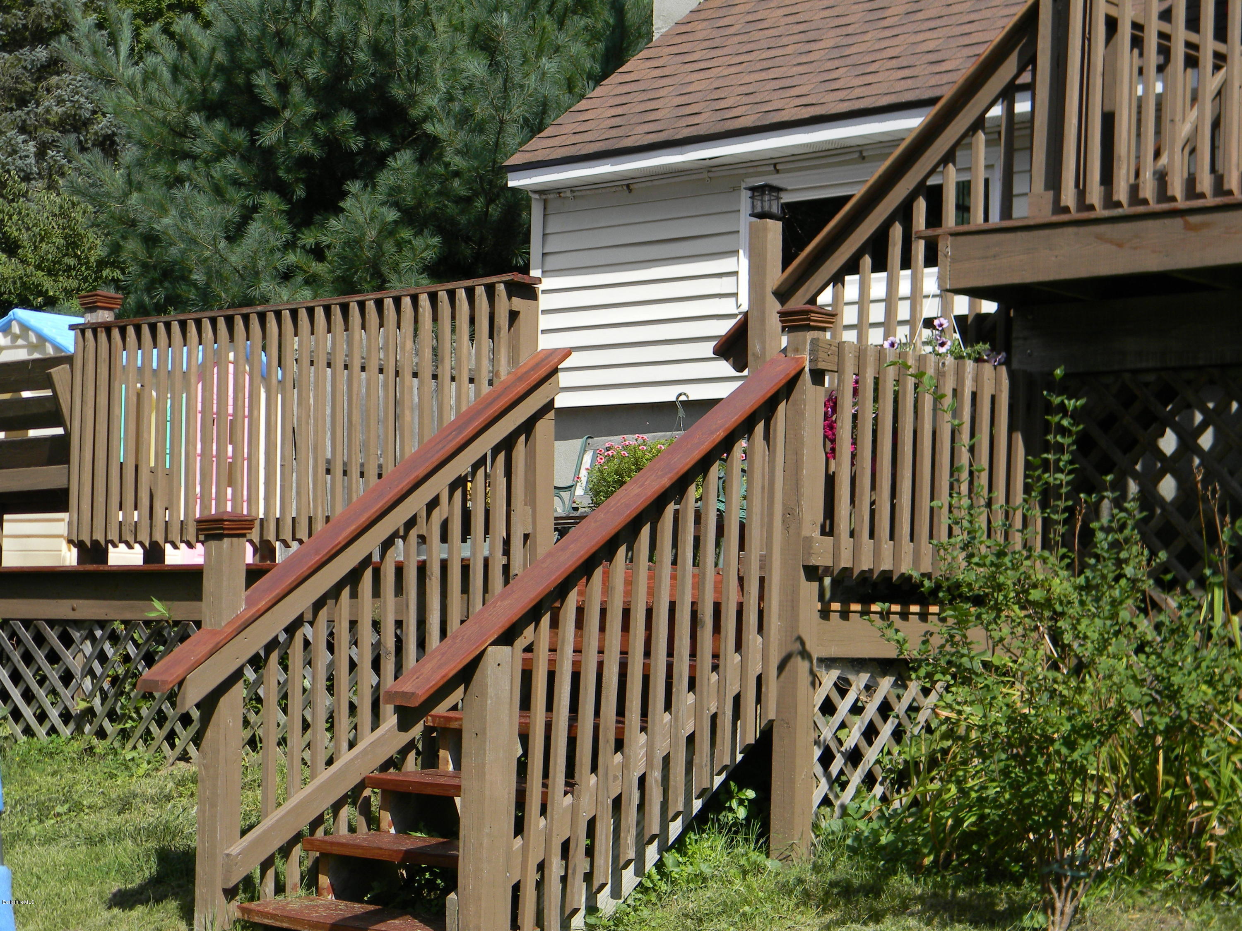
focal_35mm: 67
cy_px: 466
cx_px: 621
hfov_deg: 29.0
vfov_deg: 21.9
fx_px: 2404
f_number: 4.3
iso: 80
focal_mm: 12.2
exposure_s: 1/565
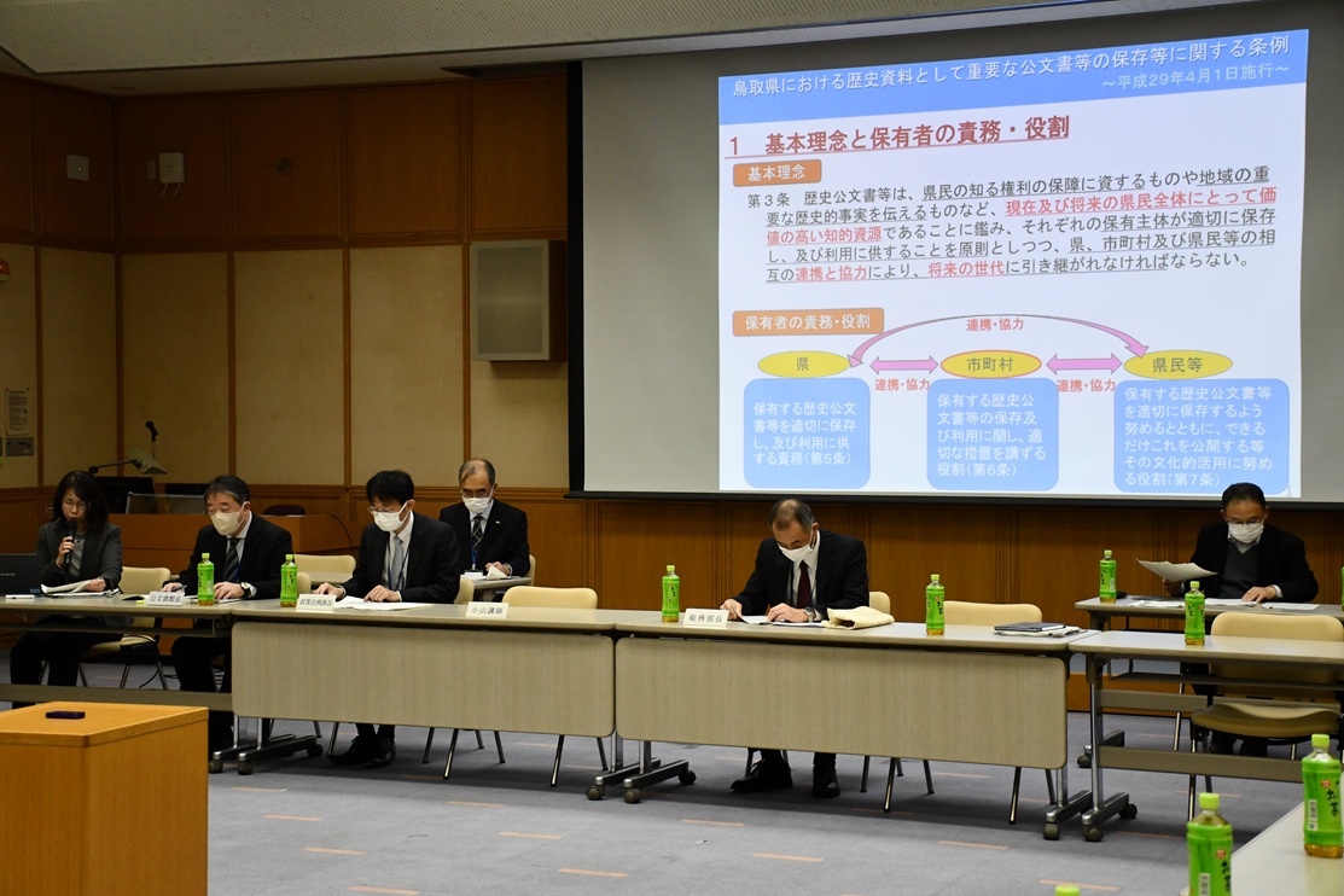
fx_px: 2240
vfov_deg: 22.6
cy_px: 448
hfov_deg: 33.4
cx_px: 672
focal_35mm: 60
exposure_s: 1/125
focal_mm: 40
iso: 1800
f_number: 4.5
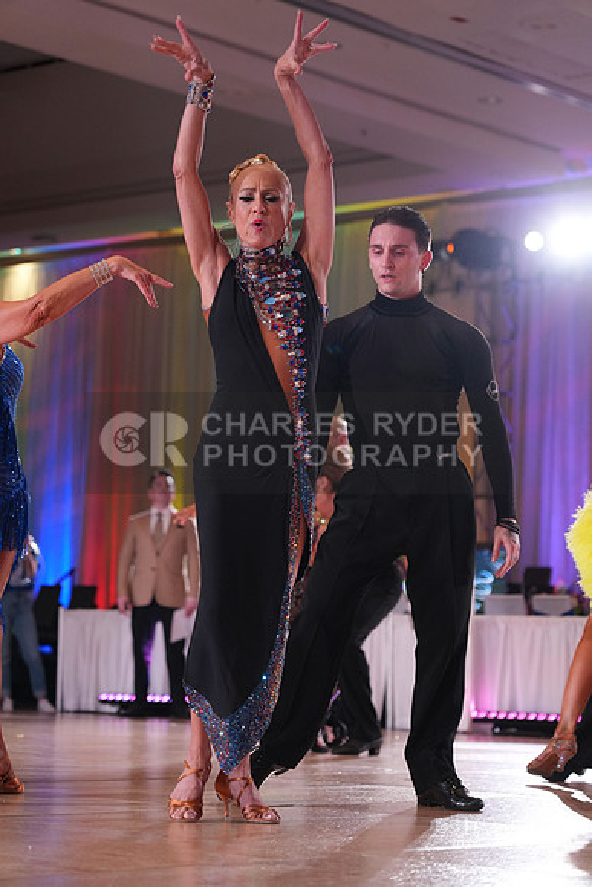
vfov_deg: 21.7
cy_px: 444
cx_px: 296
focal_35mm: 94
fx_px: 2317
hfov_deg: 14.6
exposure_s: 1/500
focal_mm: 94
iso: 2500
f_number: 4
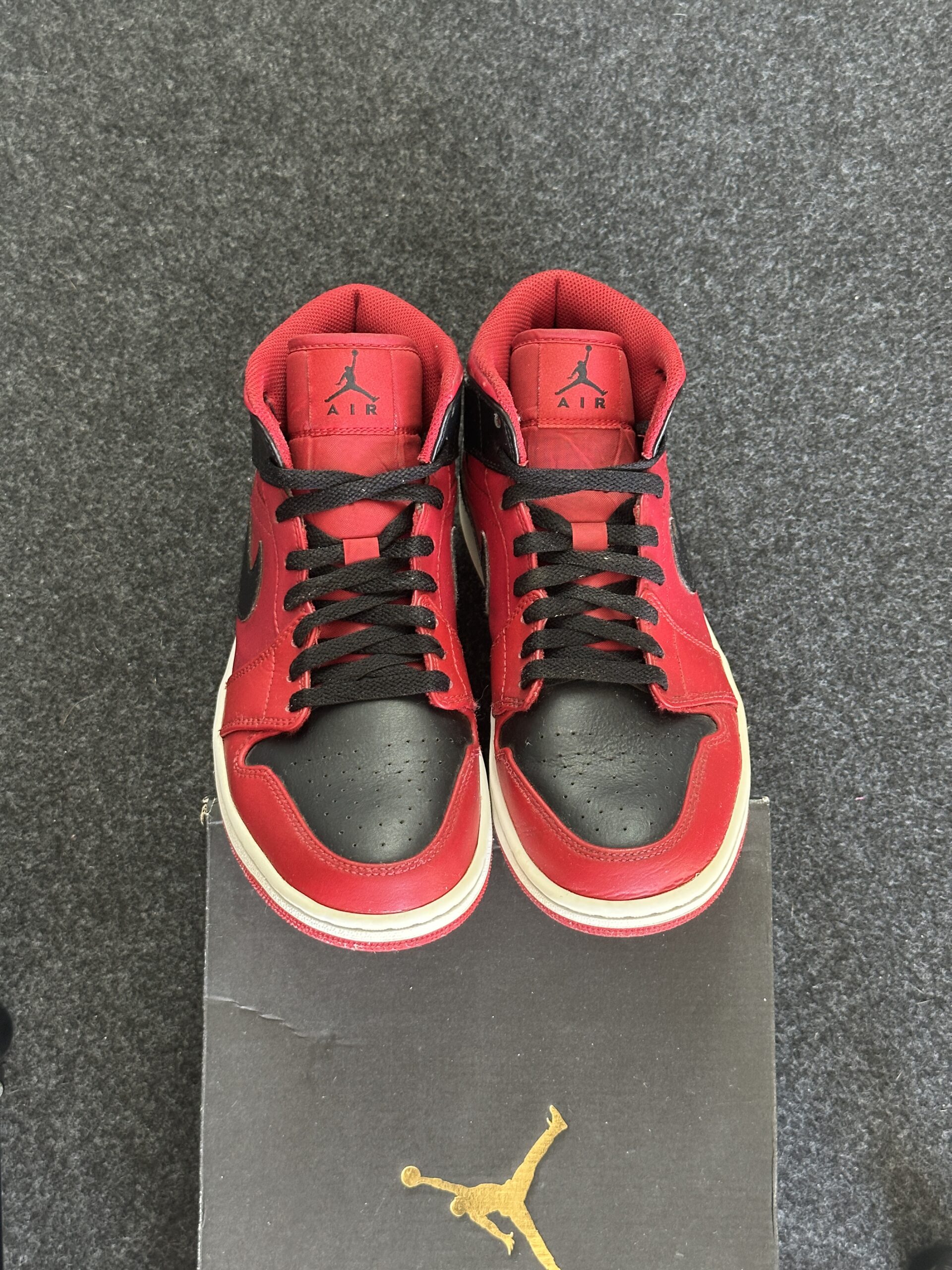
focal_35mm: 48
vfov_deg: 39.7
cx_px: 476
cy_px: 635
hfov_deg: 30.3
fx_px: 1760
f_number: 1.78
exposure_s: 1/33
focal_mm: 6.86
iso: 320
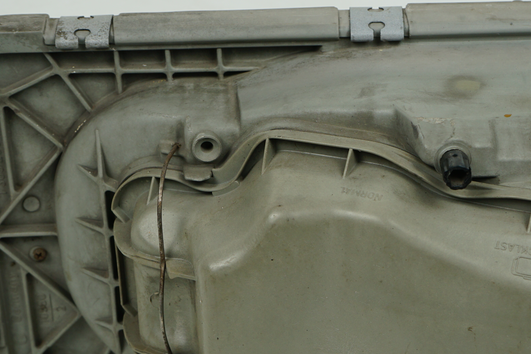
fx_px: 1327
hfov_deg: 22.5
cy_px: 234
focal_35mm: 90
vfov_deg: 15.2
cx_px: 354
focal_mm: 47
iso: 200
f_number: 7.1
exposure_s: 1/200
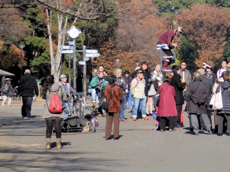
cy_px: 40
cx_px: 196
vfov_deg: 7.4
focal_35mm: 201
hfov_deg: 9.8
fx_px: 1335
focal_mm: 20.6
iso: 80
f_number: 4.8
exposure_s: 1/400
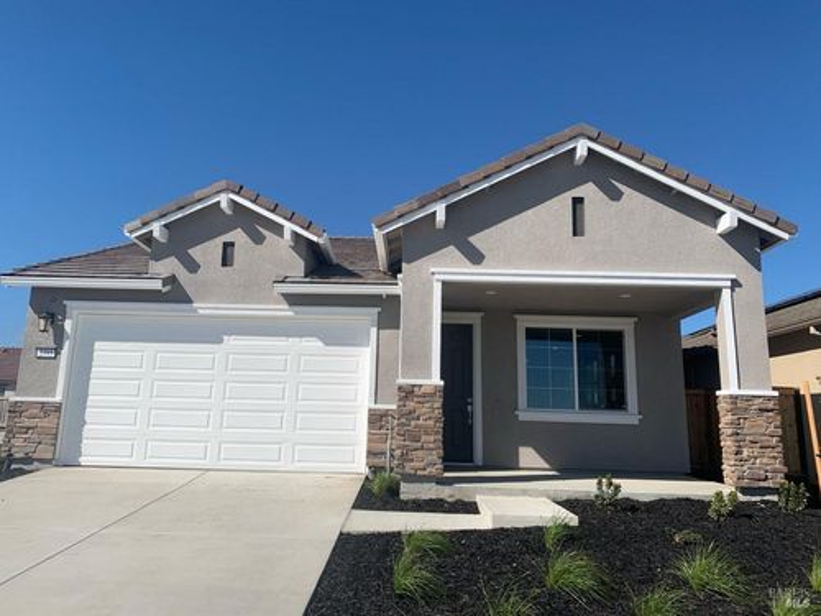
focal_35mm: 26
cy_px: 308
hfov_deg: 67.3
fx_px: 617
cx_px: 410
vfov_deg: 53.1
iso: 25
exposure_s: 1/3937
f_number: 1.8
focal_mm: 4.25
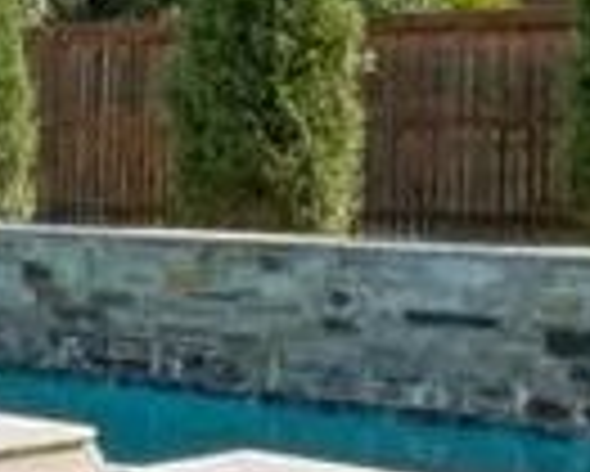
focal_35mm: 110
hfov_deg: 15.7
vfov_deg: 14.0
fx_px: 1922
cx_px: -360
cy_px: 106
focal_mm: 10
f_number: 22
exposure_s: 1/160
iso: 200
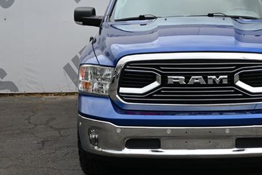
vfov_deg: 15.6
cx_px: 196
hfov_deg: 22.9
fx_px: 639
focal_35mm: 88
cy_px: 65
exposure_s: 1/250
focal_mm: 35
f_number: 5.3
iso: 200
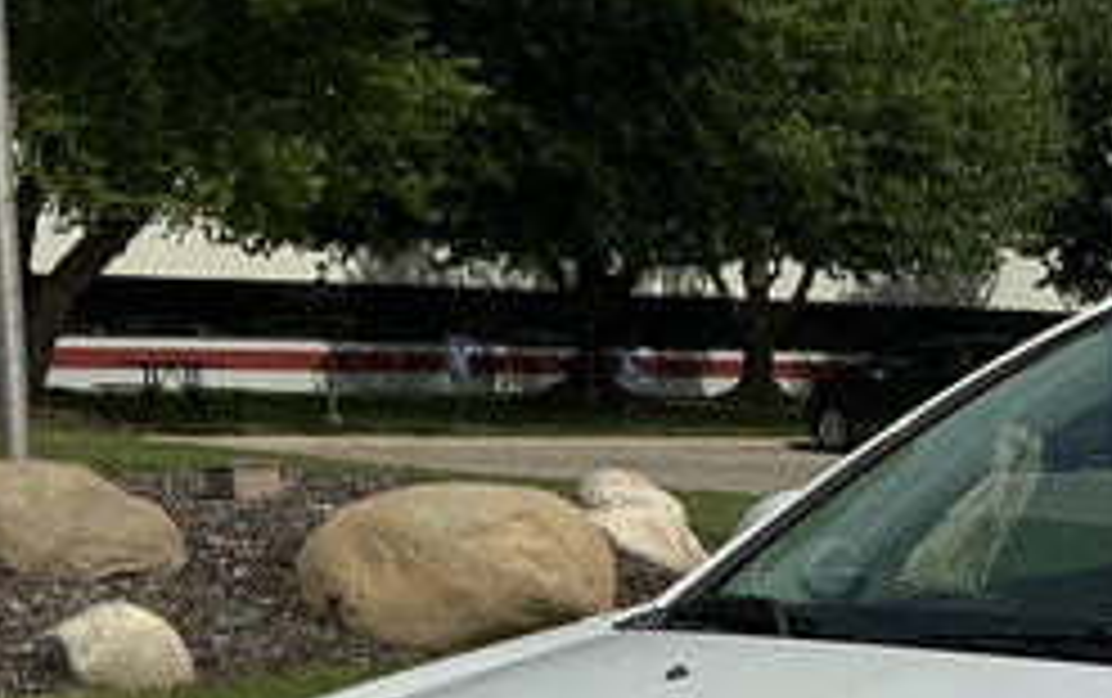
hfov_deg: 21.9
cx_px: 1202
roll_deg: -1.3
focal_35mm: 90
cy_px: 1110
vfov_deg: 13.5
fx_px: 2731
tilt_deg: -14.5
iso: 25
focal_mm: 3
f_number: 1.8
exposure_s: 1/6536
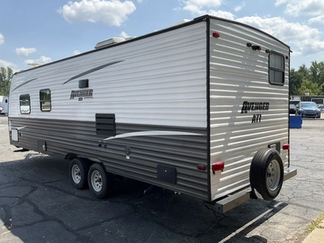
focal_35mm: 29
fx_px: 271
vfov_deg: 48.2
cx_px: 162
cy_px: 122
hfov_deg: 61.7
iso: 25
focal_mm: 3
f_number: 1.8
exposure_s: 1/1311
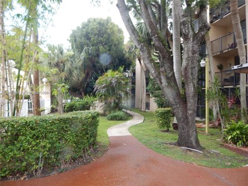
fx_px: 158
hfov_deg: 76.4
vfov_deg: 61.1
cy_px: 93
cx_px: 124
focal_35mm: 22
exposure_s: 1/125
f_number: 3
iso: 125
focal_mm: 4
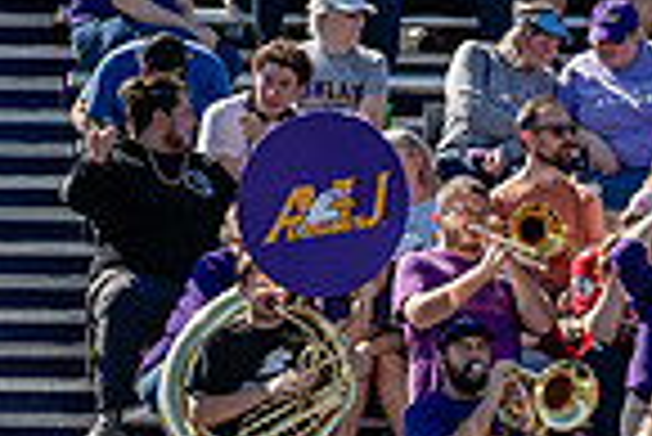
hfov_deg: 1.7
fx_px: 21755
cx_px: 1070
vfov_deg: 1.1
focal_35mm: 1200
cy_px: 784
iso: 160
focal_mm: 300
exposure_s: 1/1250
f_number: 3.5
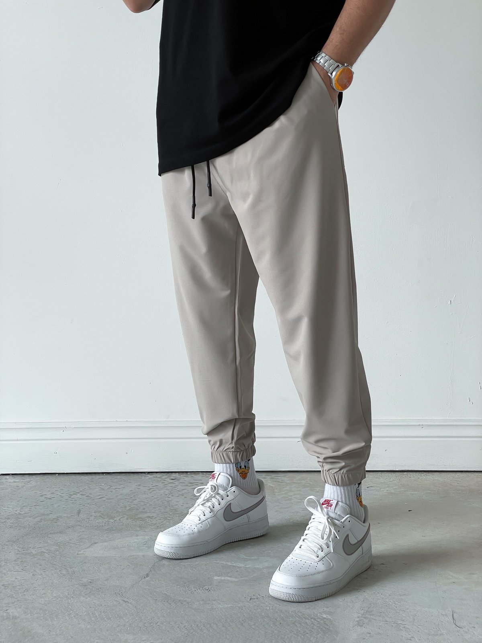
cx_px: 241
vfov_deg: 36.8
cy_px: 322
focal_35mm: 52
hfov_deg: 28.0
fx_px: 965
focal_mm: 6
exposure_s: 1/120
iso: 64
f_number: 2
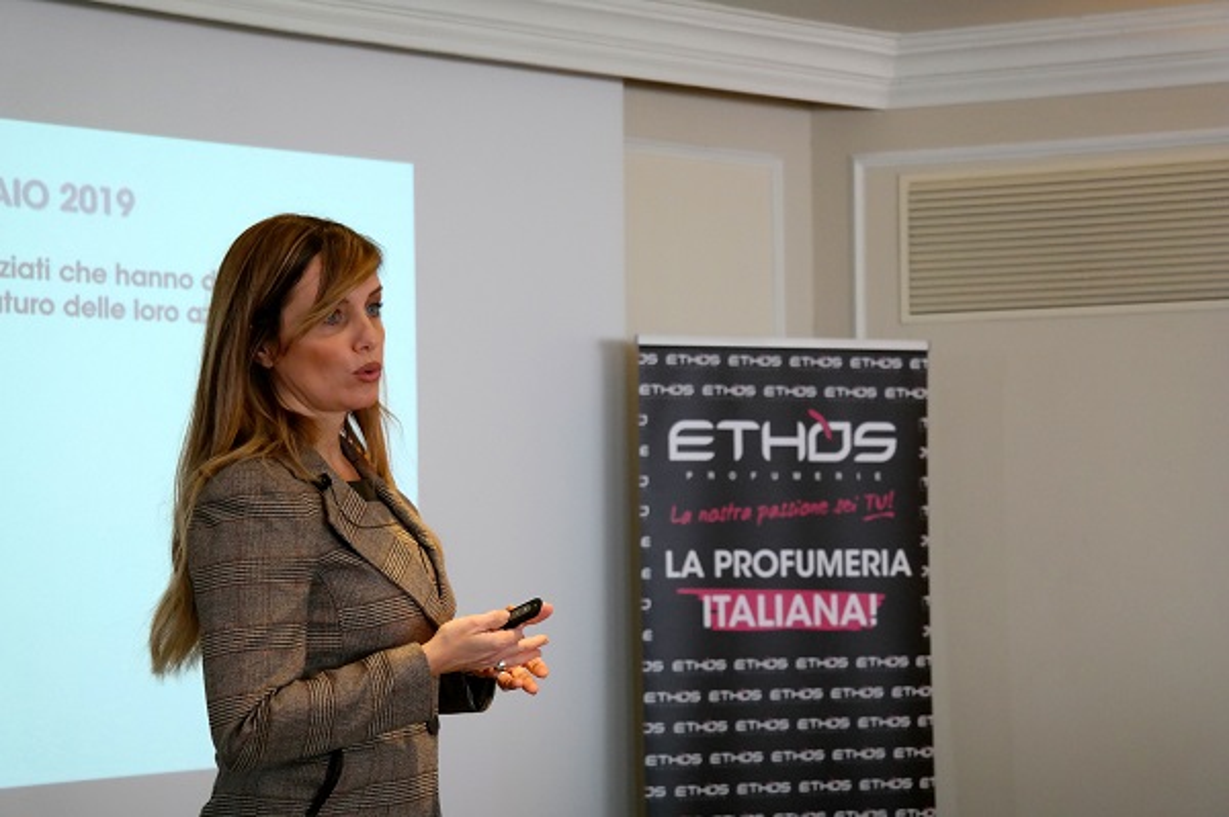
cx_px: 614
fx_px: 2865
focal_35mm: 84
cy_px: 408
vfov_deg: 16.2
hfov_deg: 24.2
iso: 1600
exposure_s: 1/80
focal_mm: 55
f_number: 5.6
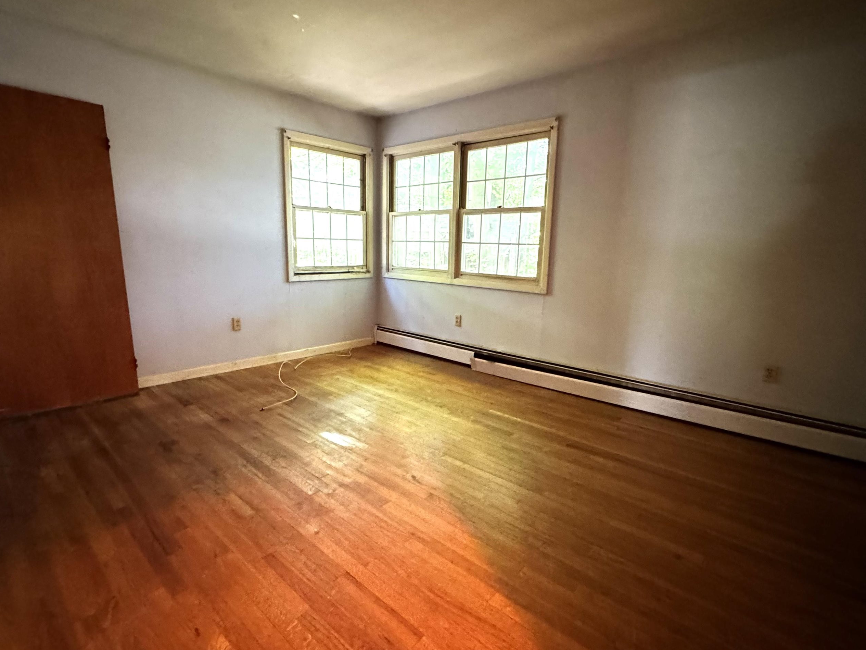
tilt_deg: -11.0
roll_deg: +1.2
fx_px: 425
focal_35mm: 17
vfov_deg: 74.7
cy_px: 331
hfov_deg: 91.0
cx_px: 430
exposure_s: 1/60
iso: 1000
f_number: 2.2
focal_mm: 2.22
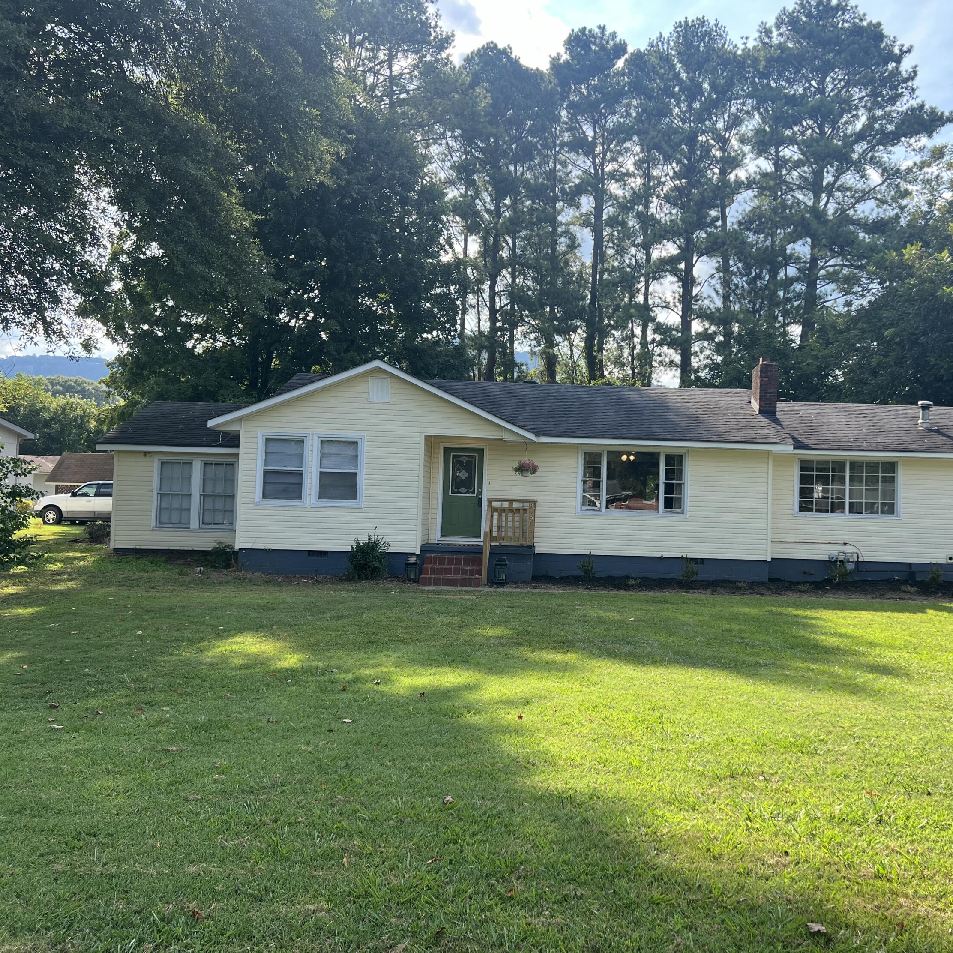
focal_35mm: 31
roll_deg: -1.6
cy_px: 476
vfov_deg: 52.5
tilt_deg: +1.8
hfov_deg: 52.2
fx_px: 966
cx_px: 572
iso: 50
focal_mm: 5.7
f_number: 1.5
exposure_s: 1/1224
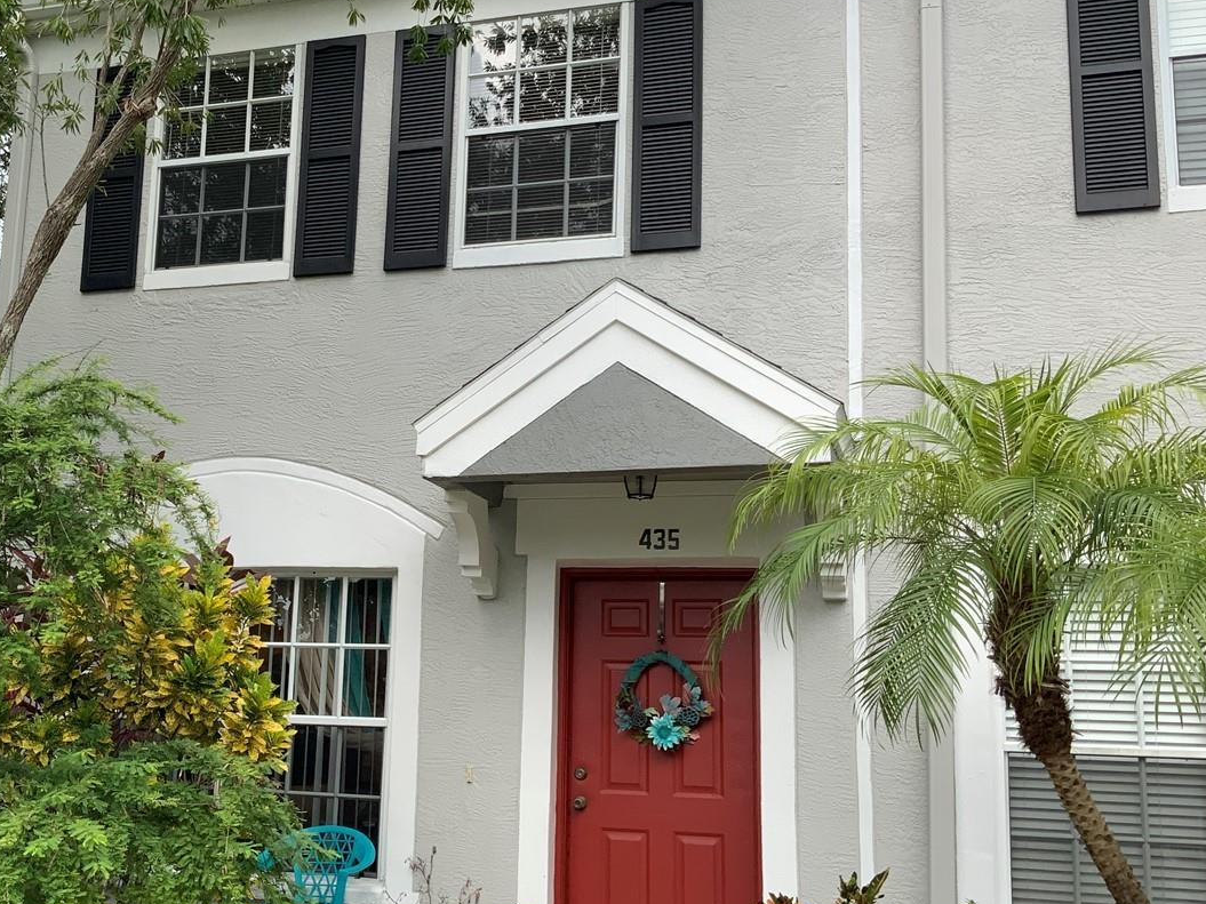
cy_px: 487
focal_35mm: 44
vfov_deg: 32.9
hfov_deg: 42.3
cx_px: 392
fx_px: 1533
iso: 16
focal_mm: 3
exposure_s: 1/163
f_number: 1.8
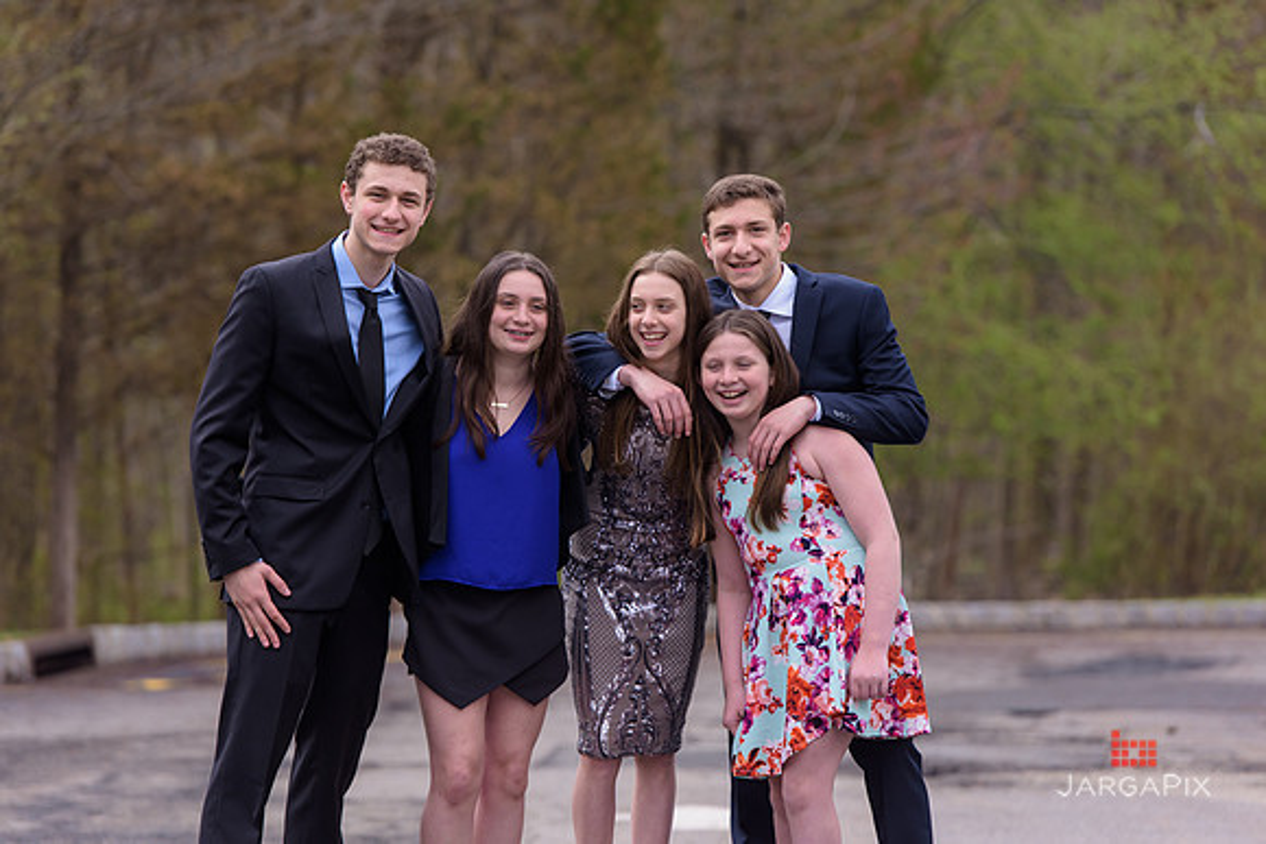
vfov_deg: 7.9
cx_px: 633
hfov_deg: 11.7
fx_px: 6155
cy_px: 422
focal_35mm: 175
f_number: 5
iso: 400
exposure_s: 1/800
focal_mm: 175
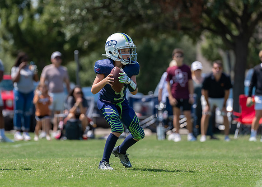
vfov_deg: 3.9
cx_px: 117
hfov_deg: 5.4
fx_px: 2776
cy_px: 84
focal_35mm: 373
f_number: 3.2
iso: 100
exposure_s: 1/1250
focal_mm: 200
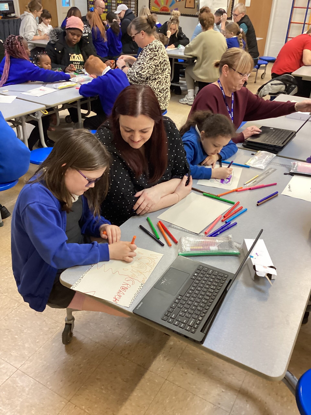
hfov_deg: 45.4
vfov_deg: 58.4
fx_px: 371
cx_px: 156
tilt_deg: -30.3
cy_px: 208
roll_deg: -2.6
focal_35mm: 31
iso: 250
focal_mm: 3.3
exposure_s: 1/50
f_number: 2.4
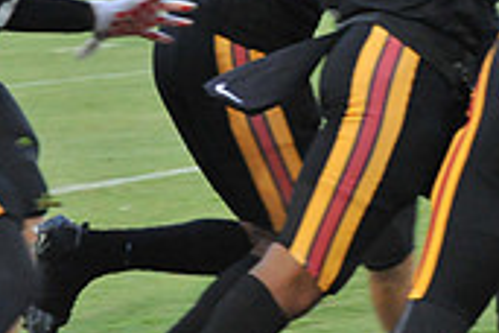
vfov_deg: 3.6
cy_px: -18
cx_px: 838
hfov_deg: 5.4
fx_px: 5267
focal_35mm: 380
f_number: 5.6
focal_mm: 112
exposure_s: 1/250
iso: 4000
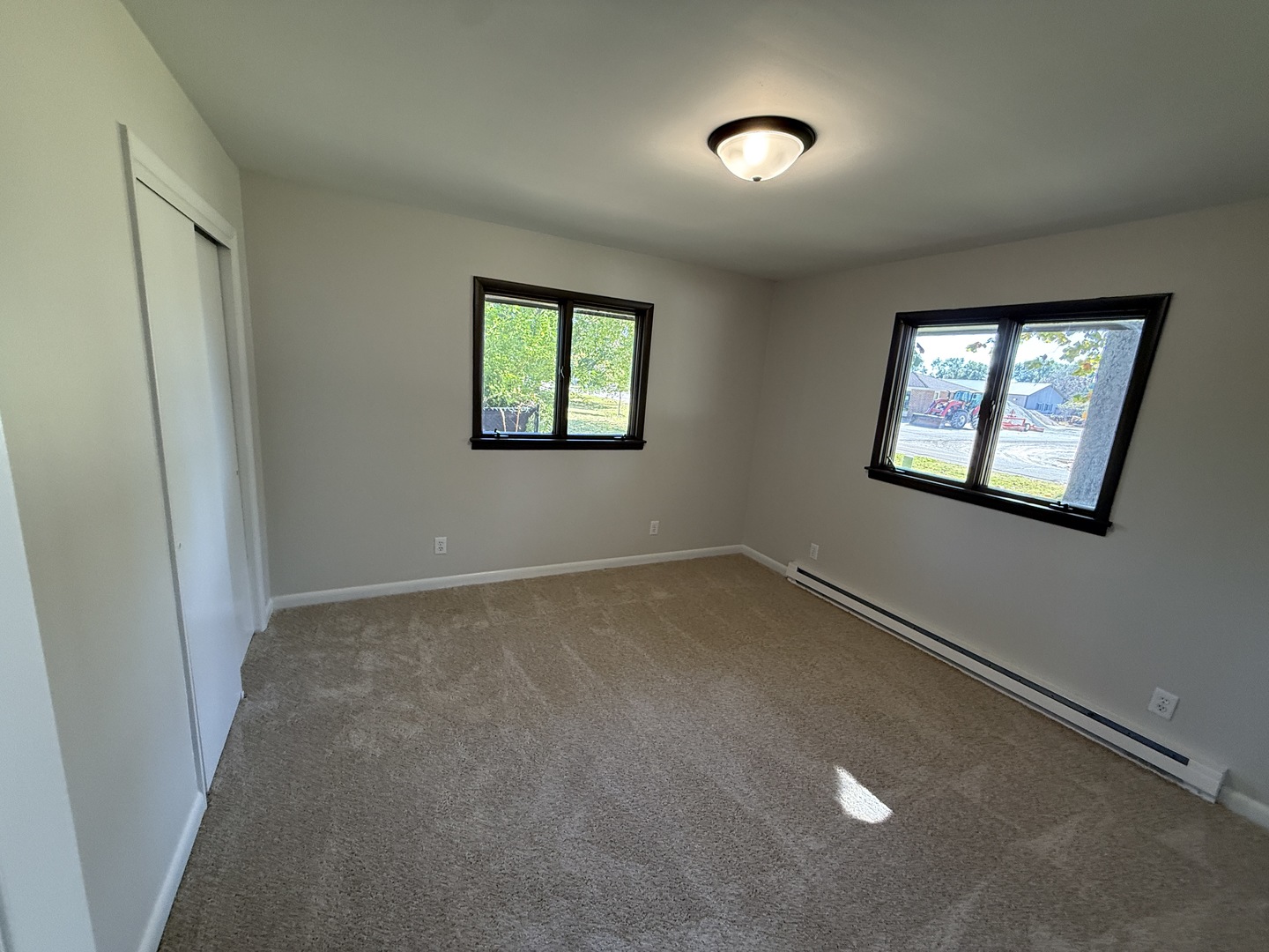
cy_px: 476
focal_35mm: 14
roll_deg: -5.0
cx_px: 634
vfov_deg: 85.7
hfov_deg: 102.1
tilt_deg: -10.0
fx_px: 513
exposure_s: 1/120
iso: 200
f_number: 2.2
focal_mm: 2.22
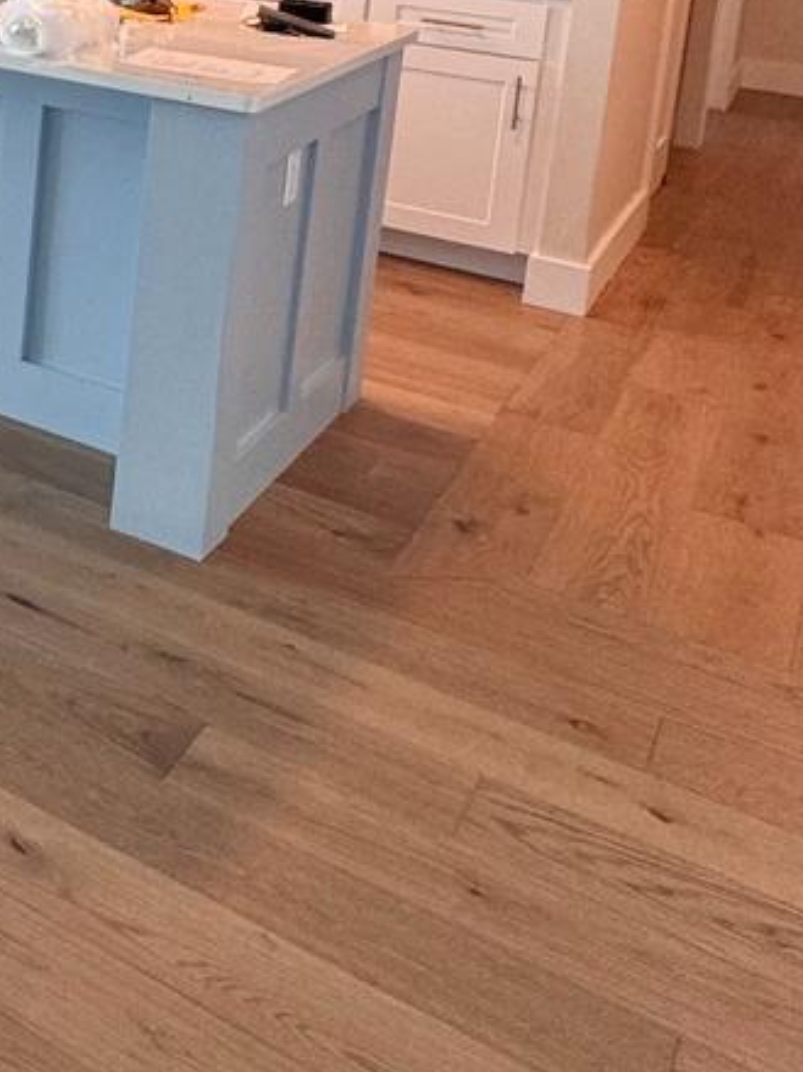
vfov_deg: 34.5
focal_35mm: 49
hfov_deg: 22.1
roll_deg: -2.0
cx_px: -525
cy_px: -56
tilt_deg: -7.8
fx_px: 1516
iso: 80
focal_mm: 2.22
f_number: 2.2
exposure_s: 1/99
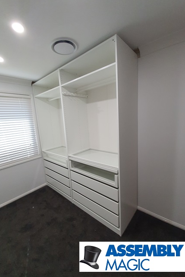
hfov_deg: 81.2
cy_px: 139
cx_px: 89
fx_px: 108
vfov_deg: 104.2
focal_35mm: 14
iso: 100
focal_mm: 1.8
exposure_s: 1/50
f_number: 2.2
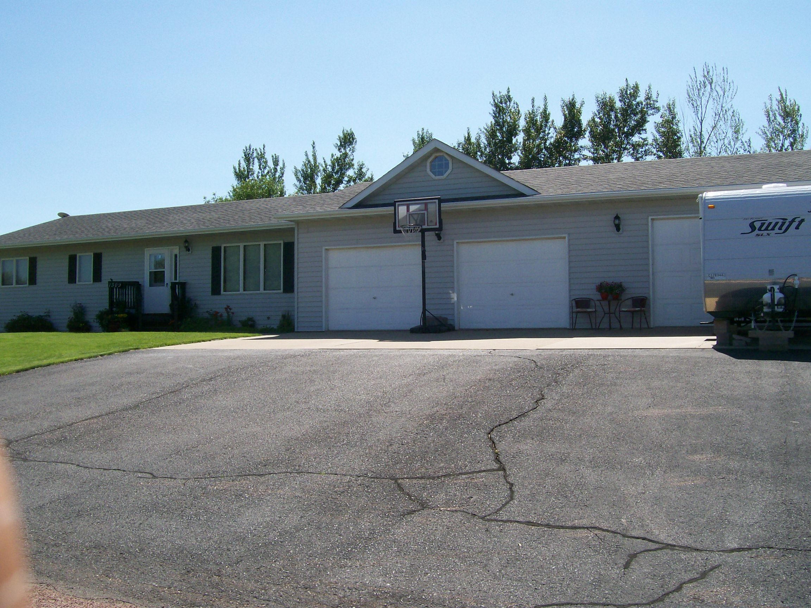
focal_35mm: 36
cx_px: 406
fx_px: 843
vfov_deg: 39.7
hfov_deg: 51.4
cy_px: 304
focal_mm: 6
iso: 80
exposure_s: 1/622
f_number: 4.8
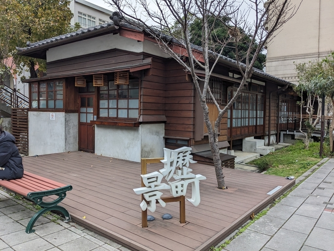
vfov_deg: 51.4
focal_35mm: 27
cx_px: 167
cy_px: 126
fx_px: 261
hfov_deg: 65.3
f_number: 1.73
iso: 49
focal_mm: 4.38
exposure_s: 1/616
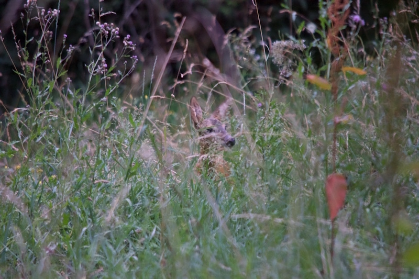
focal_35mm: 450
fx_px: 5236
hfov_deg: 4.6
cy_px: 140
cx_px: 210
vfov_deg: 3.1
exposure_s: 1/50
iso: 3200
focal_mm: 300
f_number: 5.6
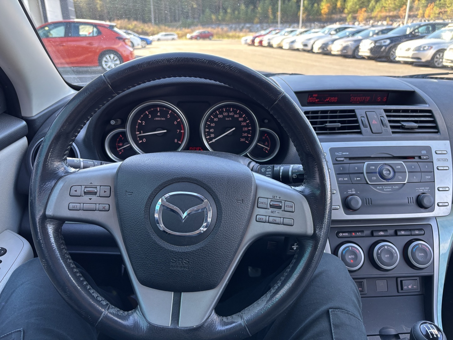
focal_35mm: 26
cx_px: 226
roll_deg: +1.1
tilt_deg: -21.2
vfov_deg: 53.1
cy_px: 170
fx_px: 340
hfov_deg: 67.3
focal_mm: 5.96
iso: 125
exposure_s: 1/121
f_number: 1.6
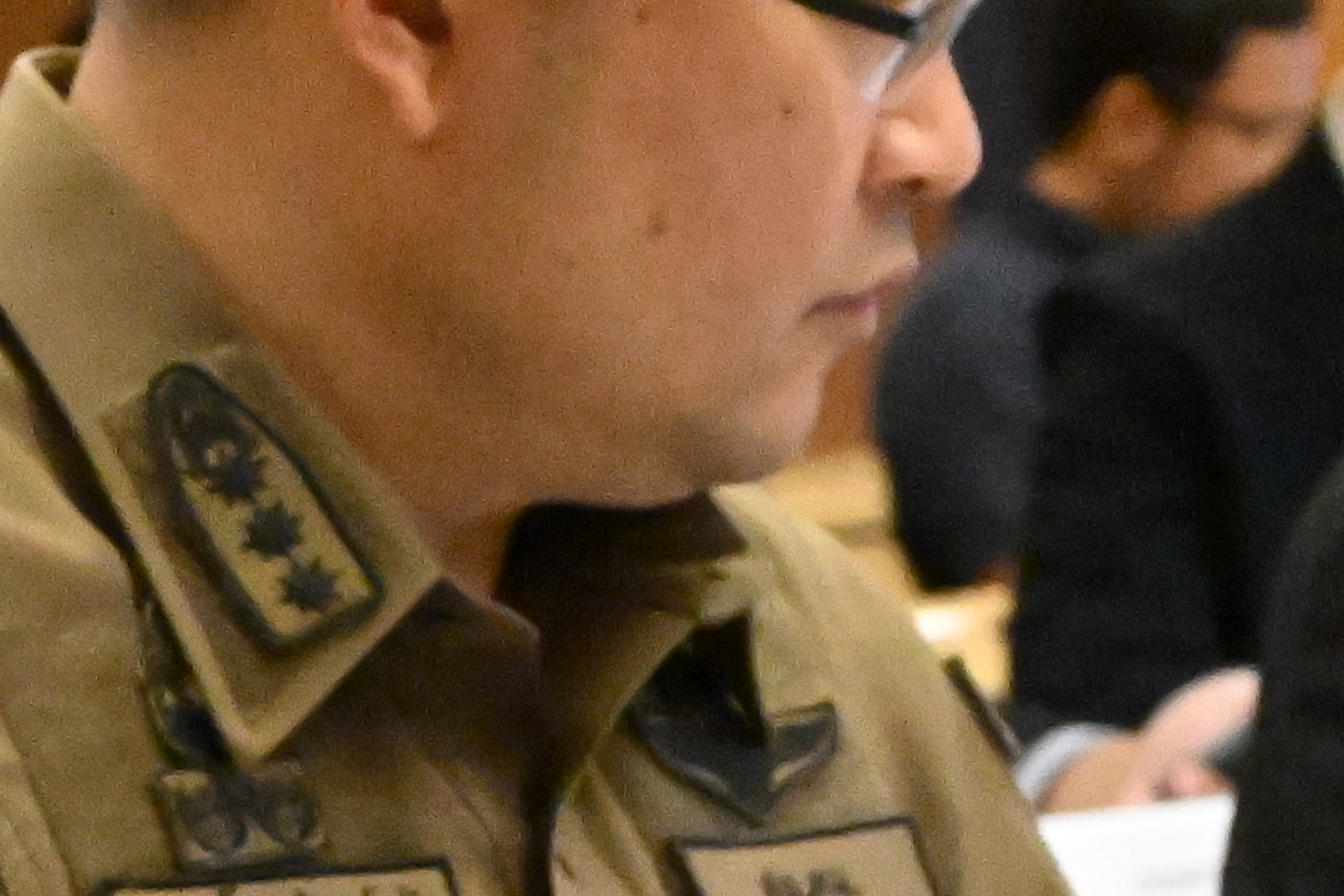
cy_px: 1013
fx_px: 9854
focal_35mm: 264
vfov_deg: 5.2
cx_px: -1015
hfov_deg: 7.6
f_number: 6.3
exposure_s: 1/500
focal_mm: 46
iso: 20000
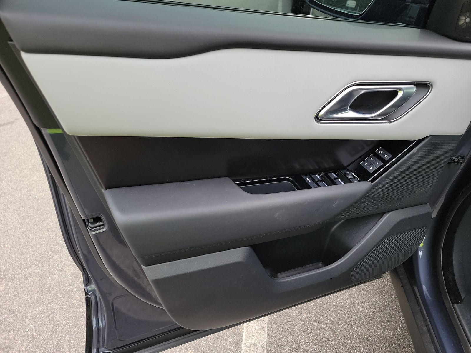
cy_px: 176
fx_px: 327
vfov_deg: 56.8
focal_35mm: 24
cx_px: 236
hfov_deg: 71.6
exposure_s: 1/119
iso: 67
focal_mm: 6.7
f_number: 1.8
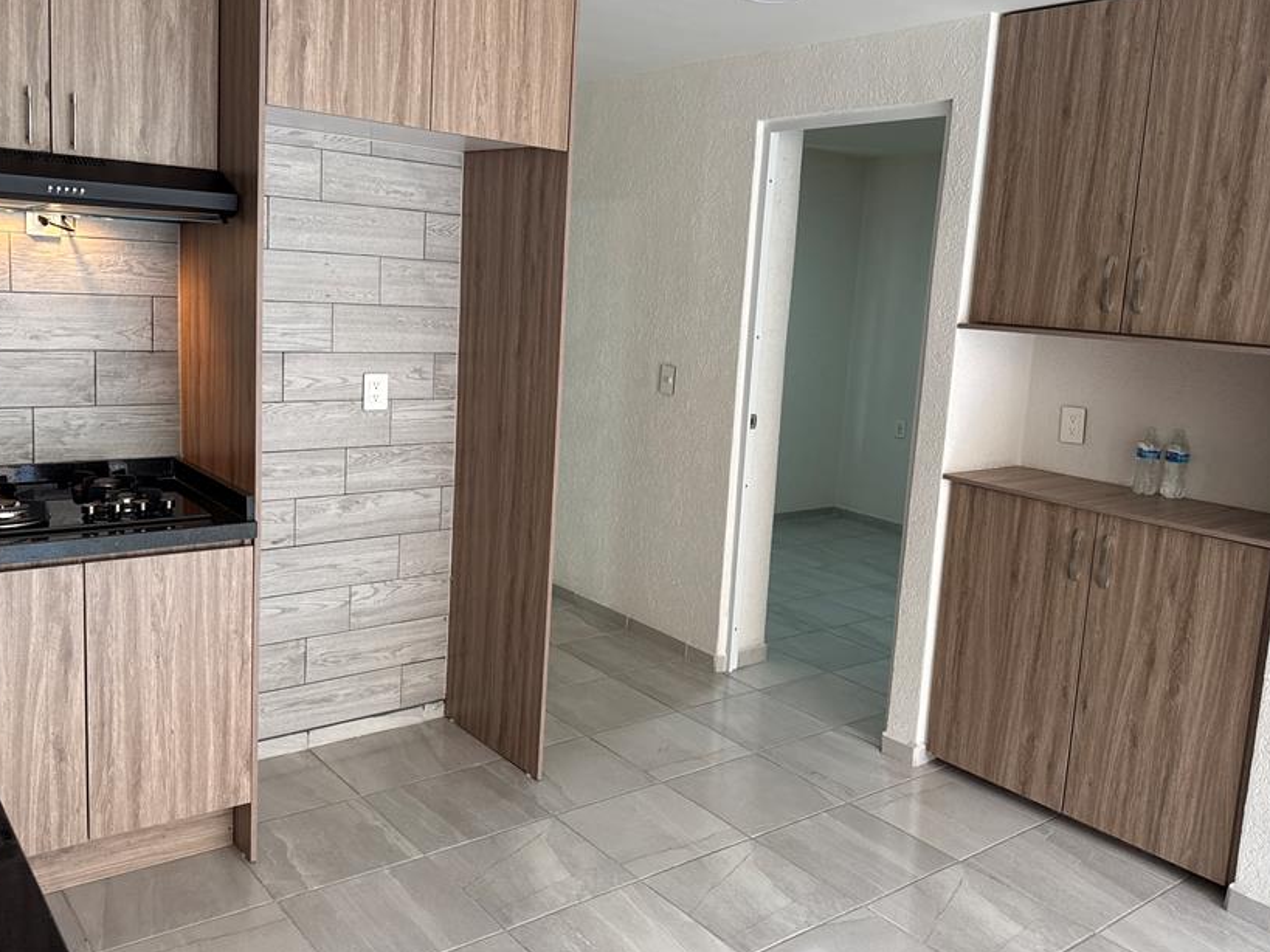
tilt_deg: -7.7
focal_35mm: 30
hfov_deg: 60.0
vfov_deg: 46.7
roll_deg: -3.4
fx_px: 1100
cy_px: 439
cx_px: 647
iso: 200
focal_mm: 6.76
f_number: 1.78
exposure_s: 1/121
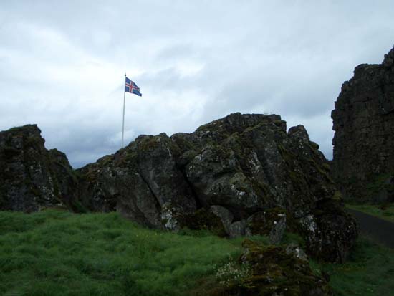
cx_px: 197
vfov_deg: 29.7
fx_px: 558
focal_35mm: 49
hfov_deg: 38.9
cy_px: 148
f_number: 5
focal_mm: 8.2
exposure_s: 1/250
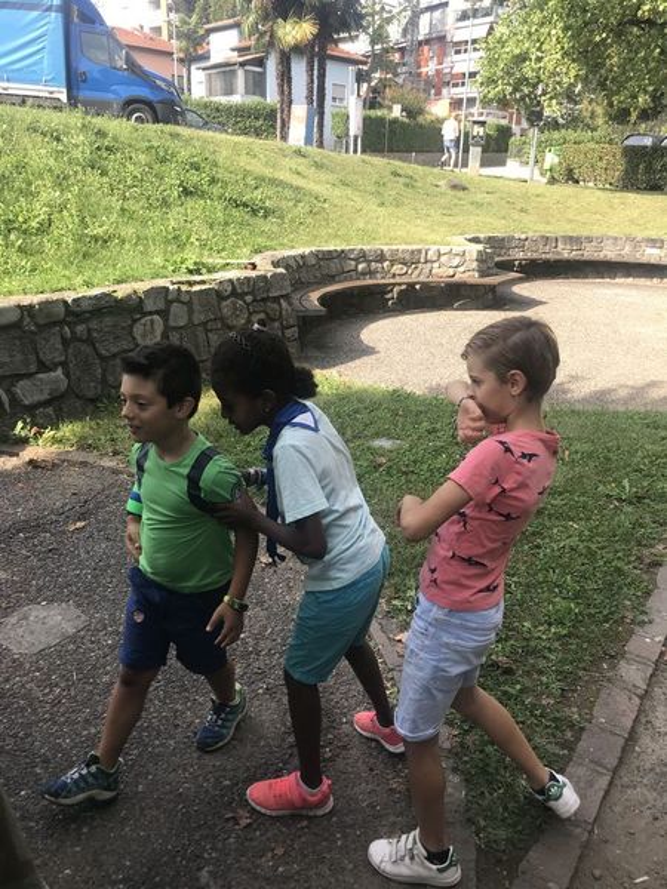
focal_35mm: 28
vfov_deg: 63.4
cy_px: 444
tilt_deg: -16.7
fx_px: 719
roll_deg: -2.2
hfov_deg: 49.7
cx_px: 334
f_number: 1.8
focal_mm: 3.99
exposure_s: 1/389
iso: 20
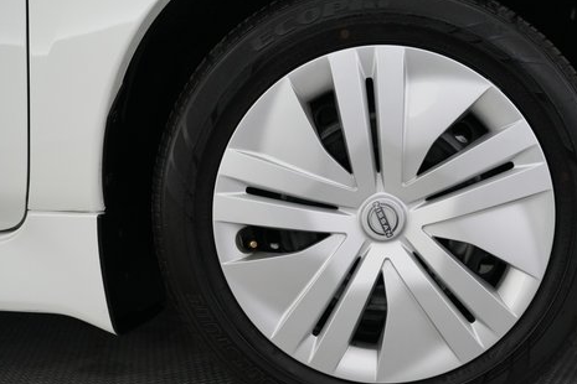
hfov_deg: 56.0
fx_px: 529
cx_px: 386
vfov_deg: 39.9
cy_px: 218
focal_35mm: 33
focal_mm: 24
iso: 2500
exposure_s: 1/160
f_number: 2.8
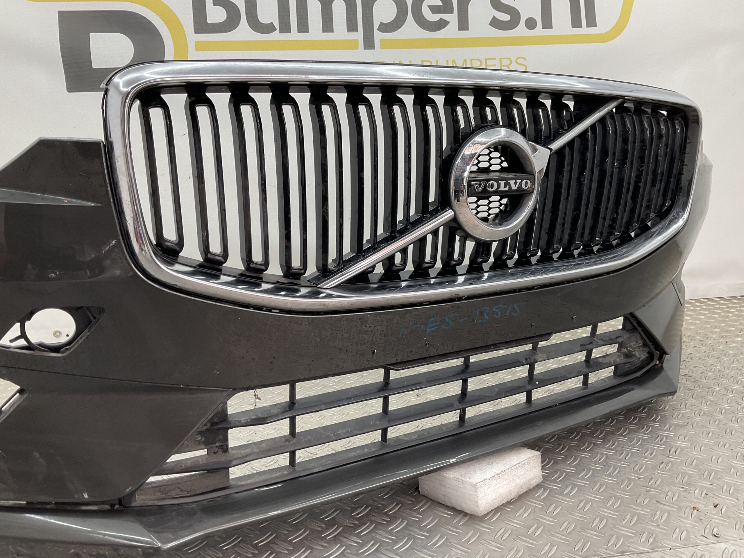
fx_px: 623
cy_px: 279
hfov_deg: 61.7
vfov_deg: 48.2
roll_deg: +1.3
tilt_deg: -11.3
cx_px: 372
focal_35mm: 29
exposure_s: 1/120
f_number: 1.8
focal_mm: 3
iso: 50
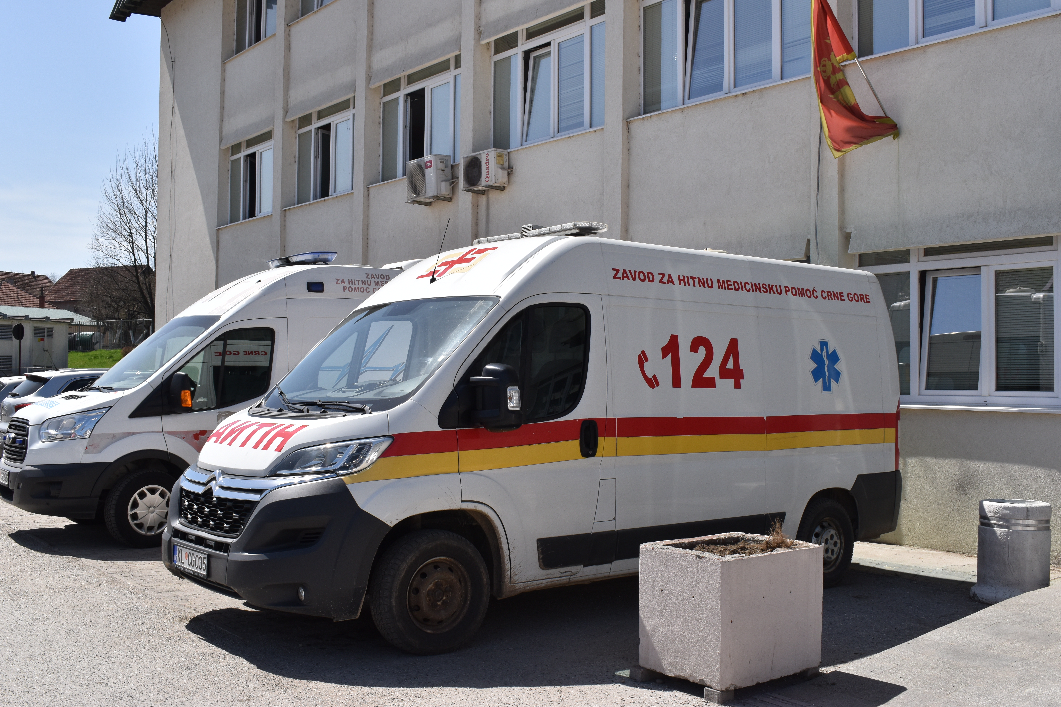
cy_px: 354
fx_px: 1061
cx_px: 530
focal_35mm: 36
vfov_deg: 36.9
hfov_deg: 53.1
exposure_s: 1/640
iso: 250
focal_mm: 24
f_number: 13
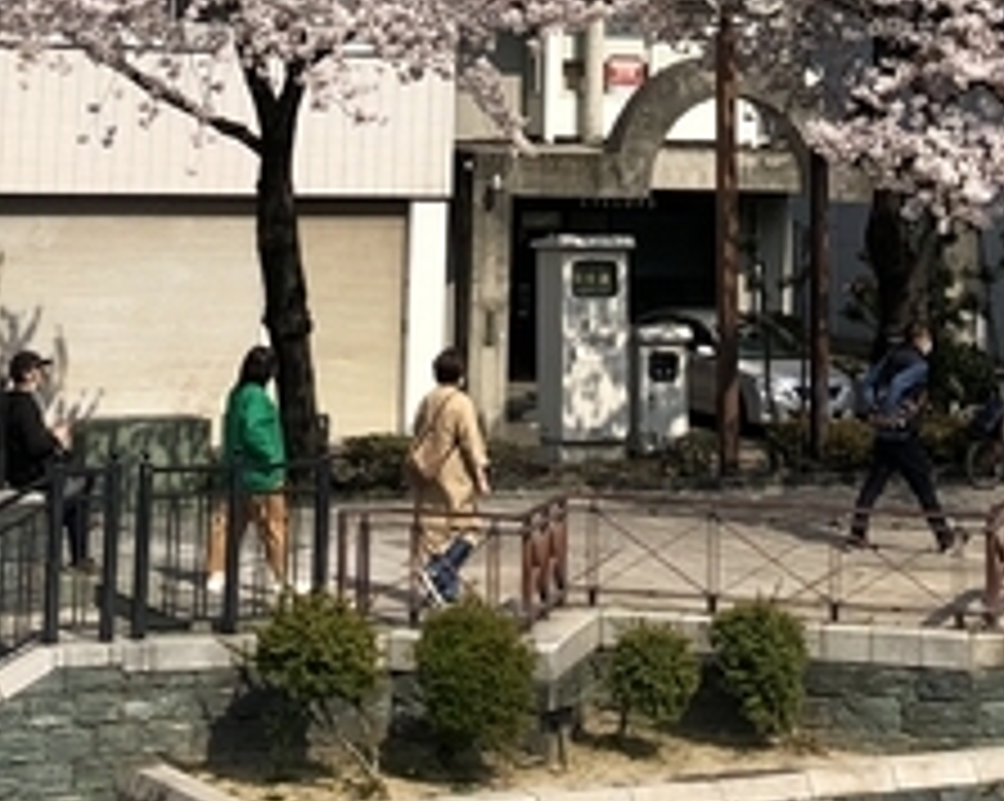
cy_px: -436
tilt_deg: +11.2
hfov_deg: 19.6
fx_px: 2909
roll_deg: -2.2
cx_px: 504
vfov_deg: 14.5
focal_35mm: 98
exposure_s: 1/3436
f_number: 1.8
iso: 25
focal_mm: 3.99
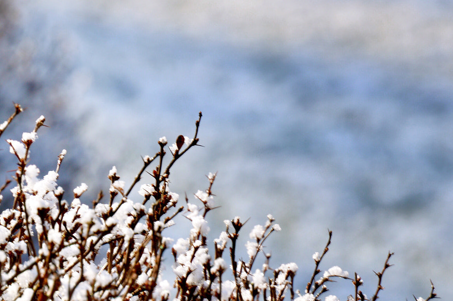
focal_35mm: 530
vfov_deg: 2.6
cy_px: 120
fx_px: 6662
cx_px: 90
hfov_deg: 3.9
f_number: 11
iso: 100
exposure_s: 1/100
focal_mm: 200
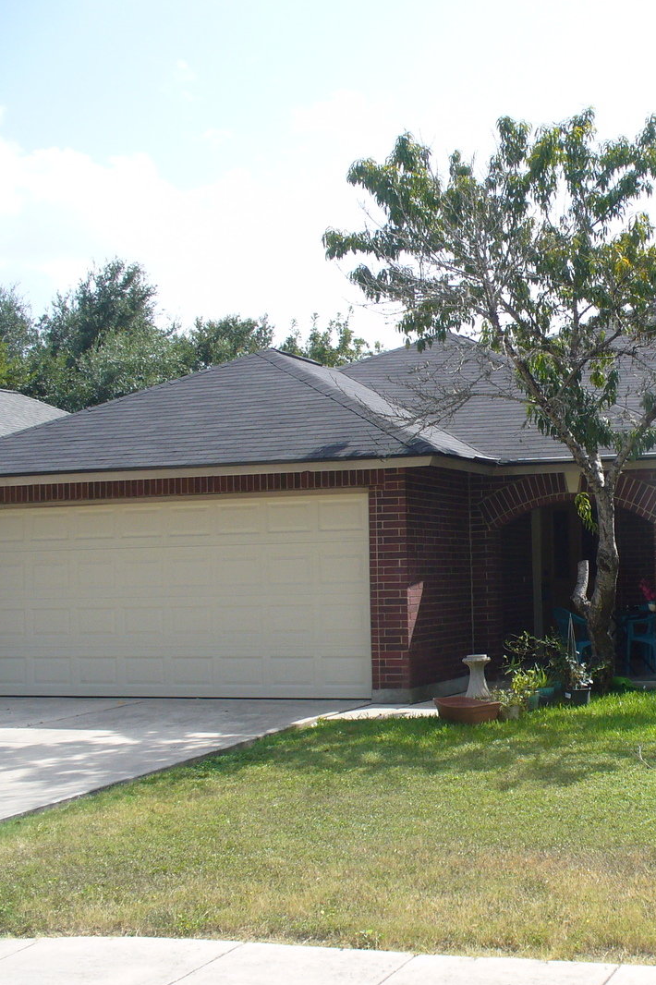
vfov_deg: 38.2
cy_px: 490
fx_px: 1422
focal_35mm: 52
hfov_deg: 25.1
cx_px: 606
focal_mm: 6.1
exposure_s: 1/200
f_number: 5.6
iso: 80
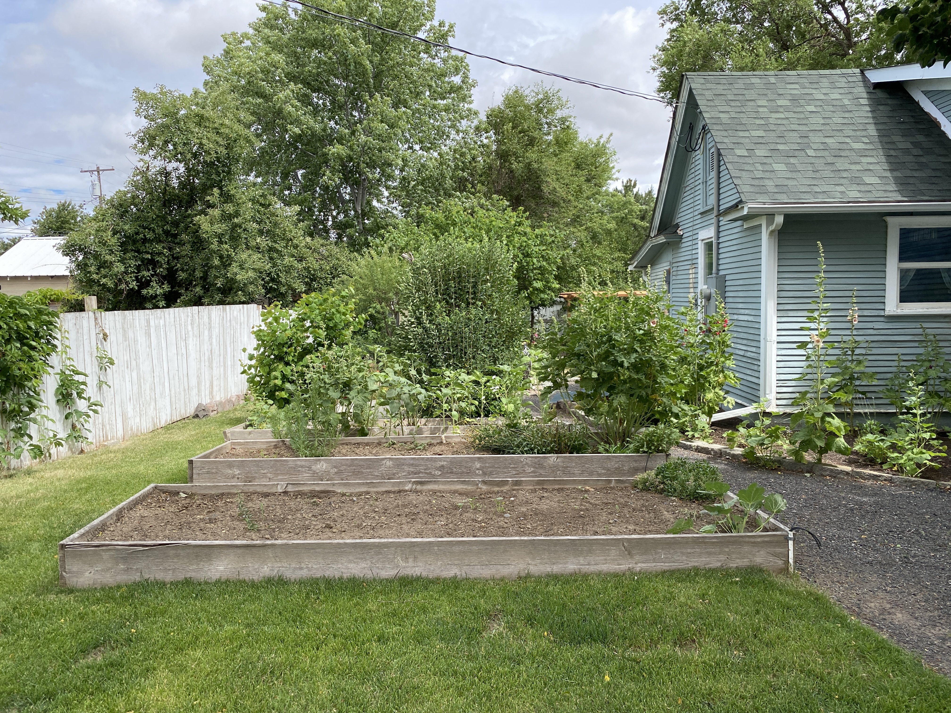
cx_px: 476
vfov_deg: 53.1
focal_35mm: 26
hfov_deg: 67.3
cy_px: 356
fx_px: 714
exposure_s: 1/1464
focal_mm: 4.25
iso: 32
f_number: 1.8
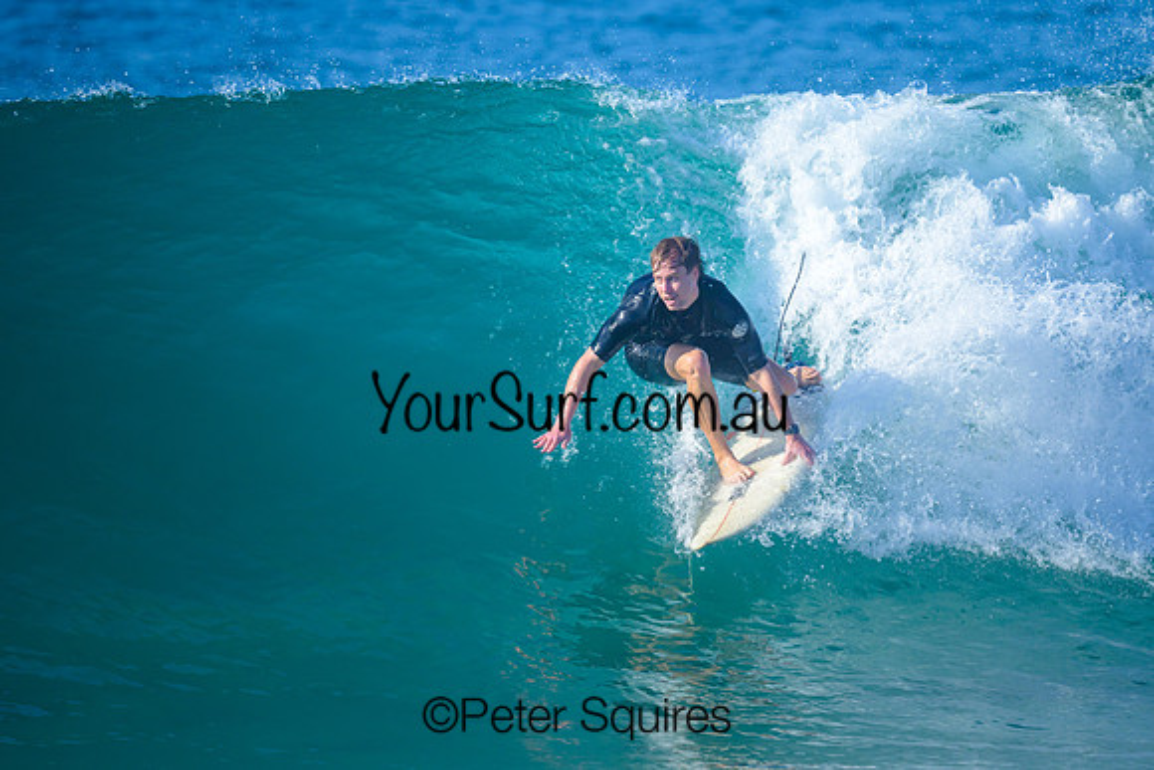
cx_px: 694
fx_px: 30835
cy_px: 326
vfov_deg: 1.4
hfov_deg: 2.1
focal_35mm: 962
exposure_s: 1/2500
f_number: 6.3
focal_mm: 800
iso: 500
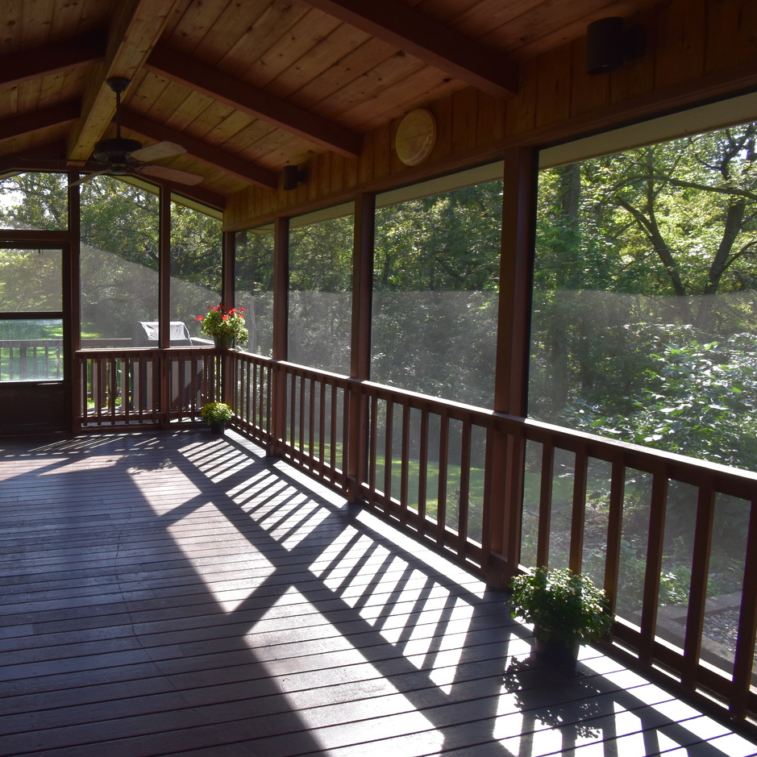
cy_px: 337
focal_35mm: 22
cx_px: 124
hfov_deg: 62.2
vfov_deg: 69.4
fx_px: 544
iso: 400
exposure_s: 1/100
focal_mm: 10
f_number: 9
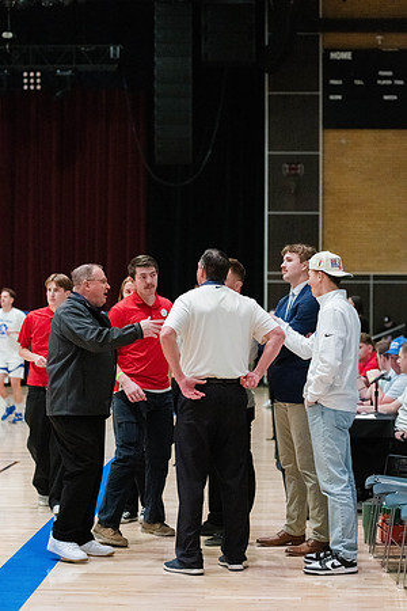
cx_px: 204
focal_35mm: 82
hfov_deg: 16.7
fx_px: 1390
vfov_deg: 24.8
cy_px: 306
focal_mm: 82
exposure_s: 1/1000
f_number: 2.8
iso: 20000
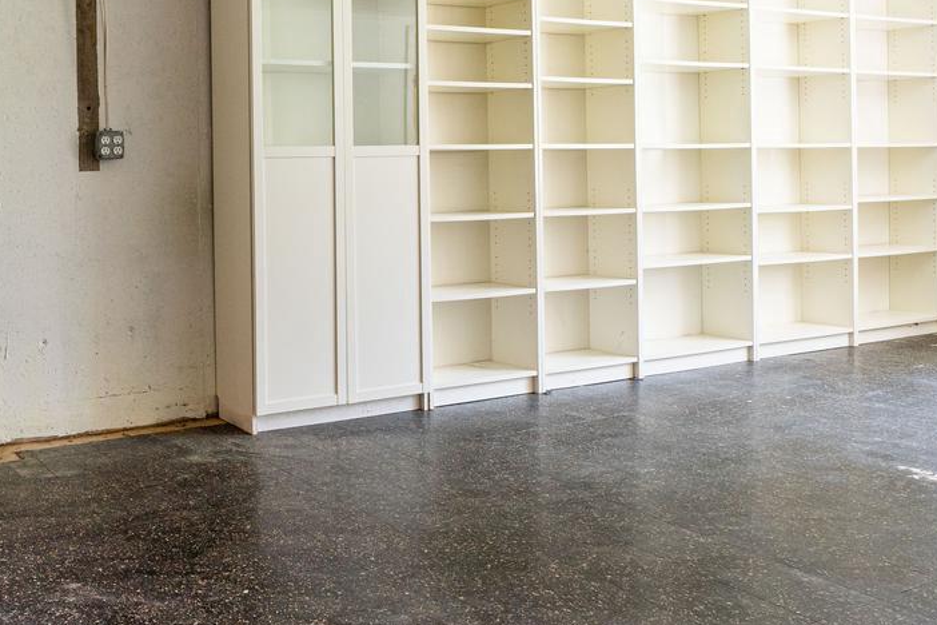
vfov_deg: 37.0
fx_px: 911
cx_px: 143
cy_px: 164
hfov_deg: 50.0
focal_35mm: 35
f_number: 6.3
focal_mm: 12
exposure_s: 1/30
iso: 200
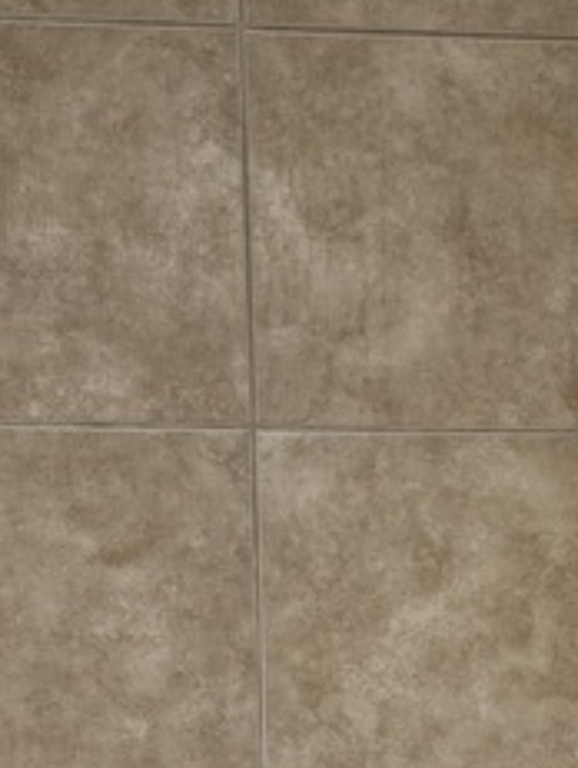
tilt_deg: -11.2
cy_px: 904
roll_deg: -0.2
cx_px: 605
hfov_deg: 13.1
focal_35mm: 112
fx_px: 2487
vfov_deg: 16.8
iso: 80
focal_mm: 6.76
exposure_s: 1/120
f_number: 1.78
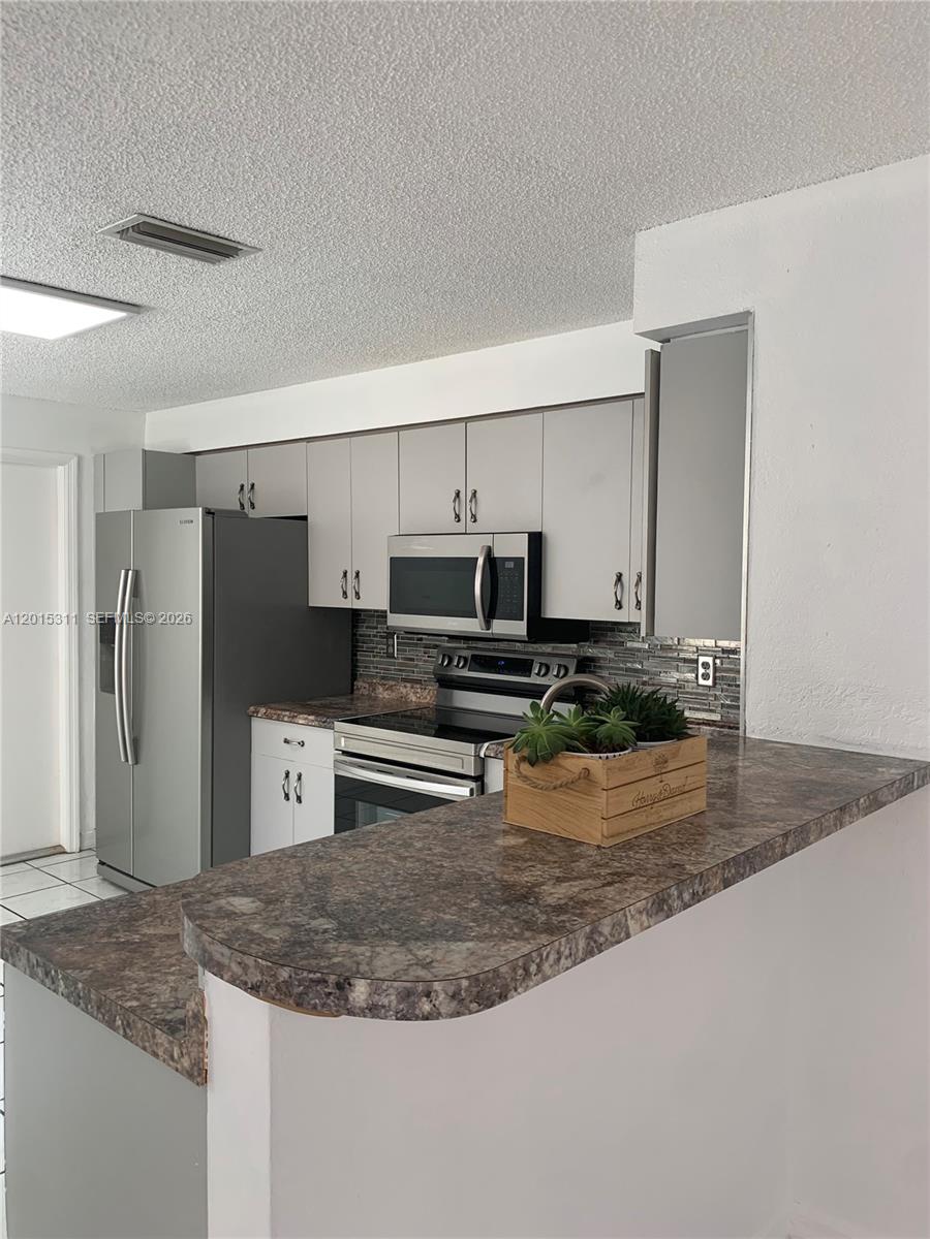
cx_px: 465
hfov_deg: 53.1
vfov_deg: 67.3
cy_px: 620
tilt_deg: -1.4
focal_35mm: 26
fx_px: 931
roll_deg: -0.9
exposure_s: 1/120
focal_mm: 4.25
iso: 64
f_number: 1.8
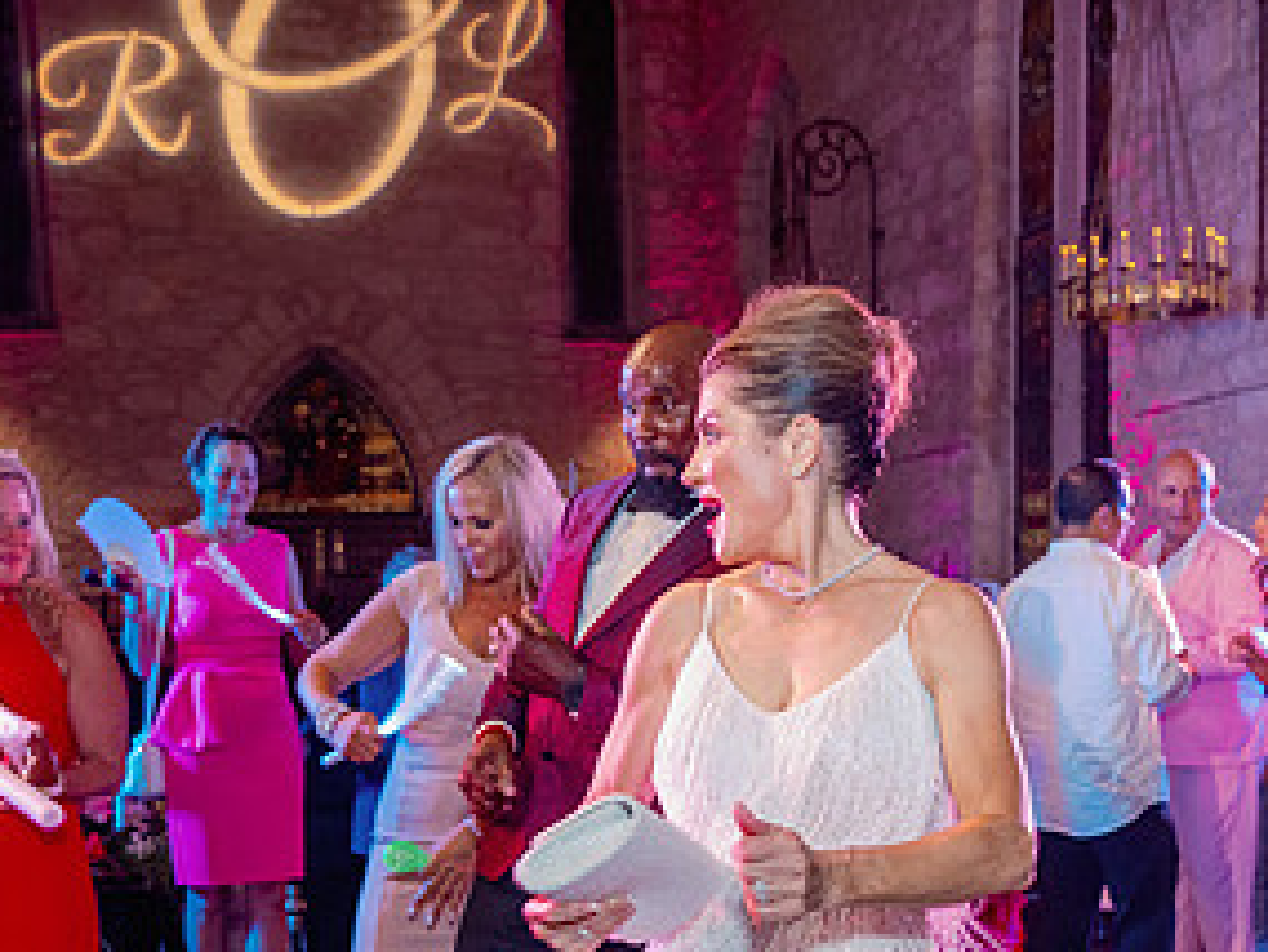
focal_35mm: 47
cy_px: 816
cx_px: 681
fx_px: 1722
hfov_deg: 40.4
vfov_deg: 29.9
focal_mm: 24
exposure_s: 1/80
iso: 1600
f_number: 3.5
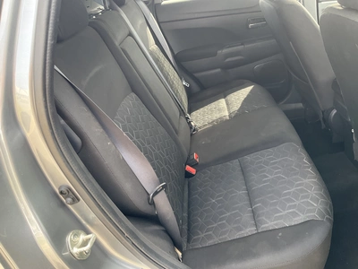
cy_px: 134
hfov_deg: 61.7
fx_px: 300
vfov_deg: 48.2
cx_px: 179
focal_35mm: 29
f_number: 1.8
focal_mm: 3
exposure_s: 1/95
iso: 64
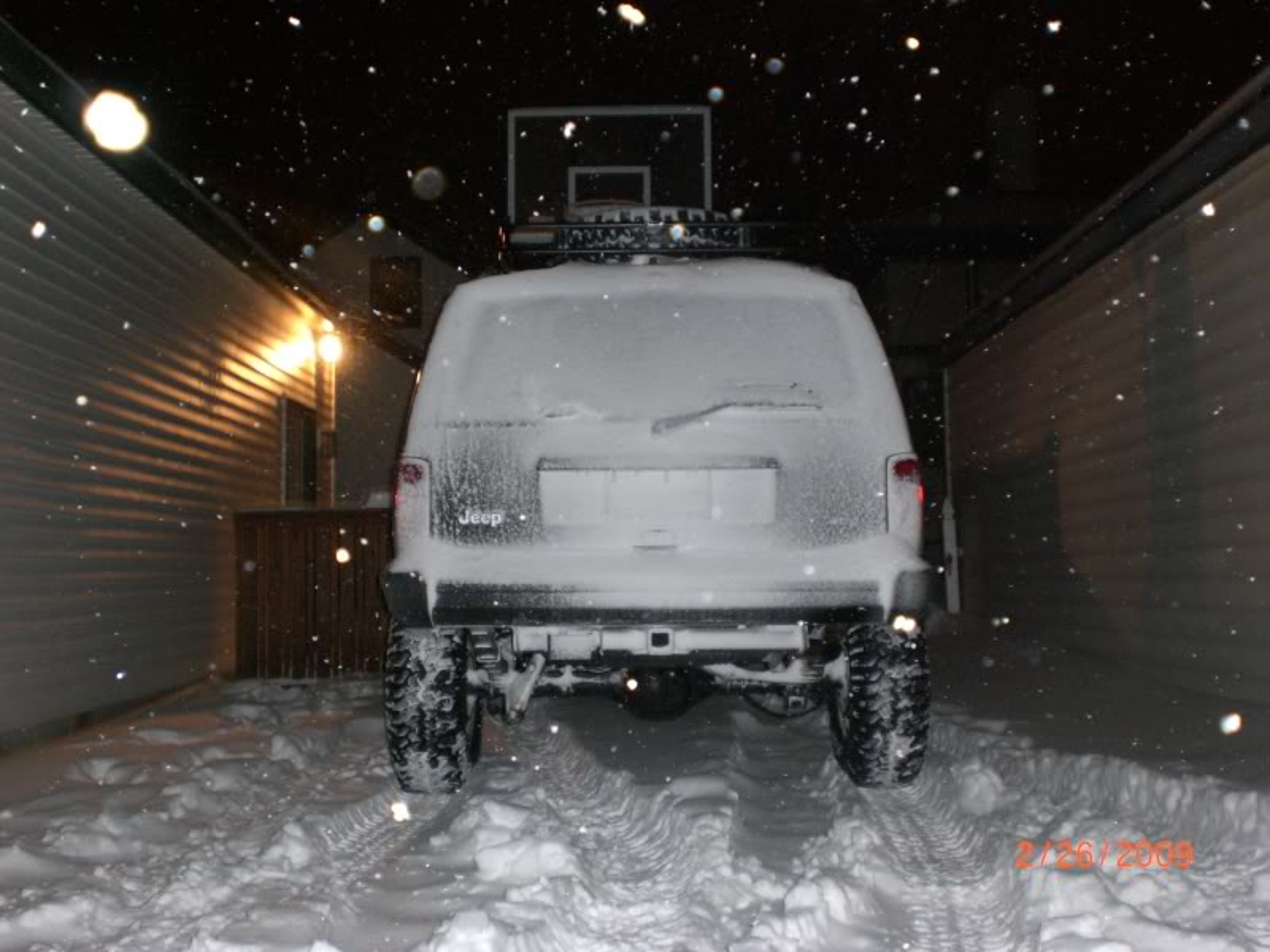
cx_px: 635
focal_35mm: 38
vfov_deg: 37.7
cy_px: 476
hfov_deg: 49.0
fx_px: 1394
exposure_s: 1/60
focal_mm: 6.3
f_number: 3.1
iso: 200
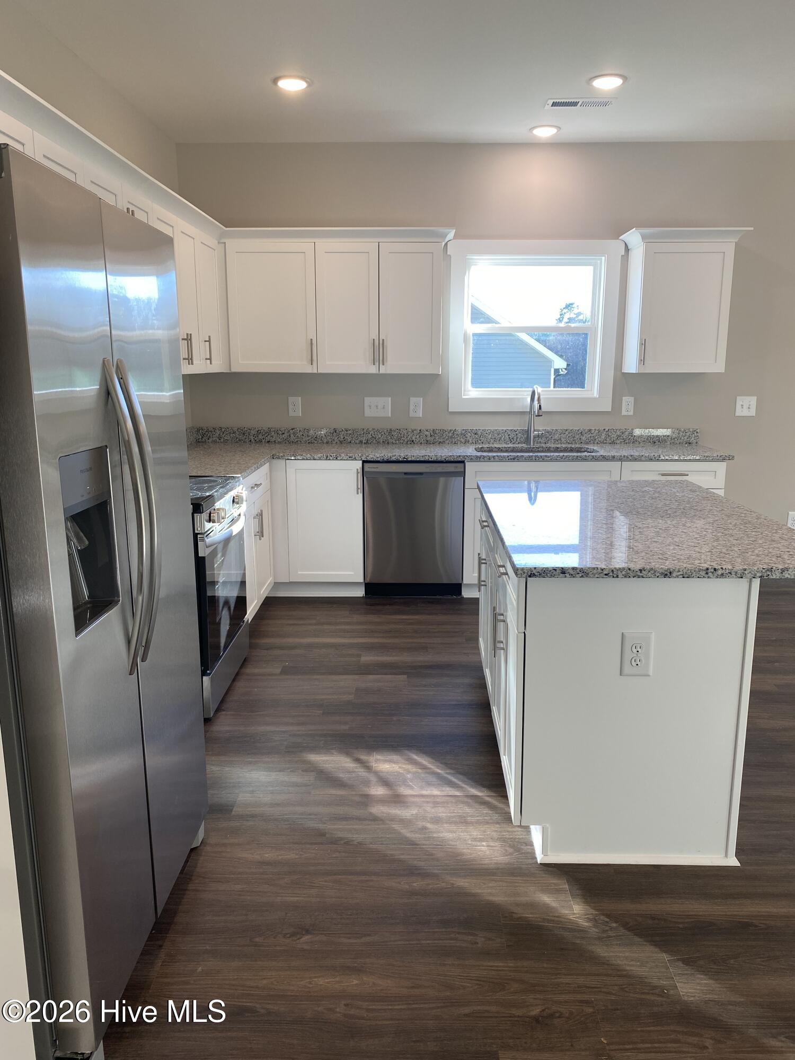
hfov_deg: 53.1
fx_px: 796
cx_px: 398
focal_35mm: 26
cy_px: 530
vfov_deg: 67.3
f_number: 1.8
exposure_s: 1/120
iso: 50
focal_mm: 4.25
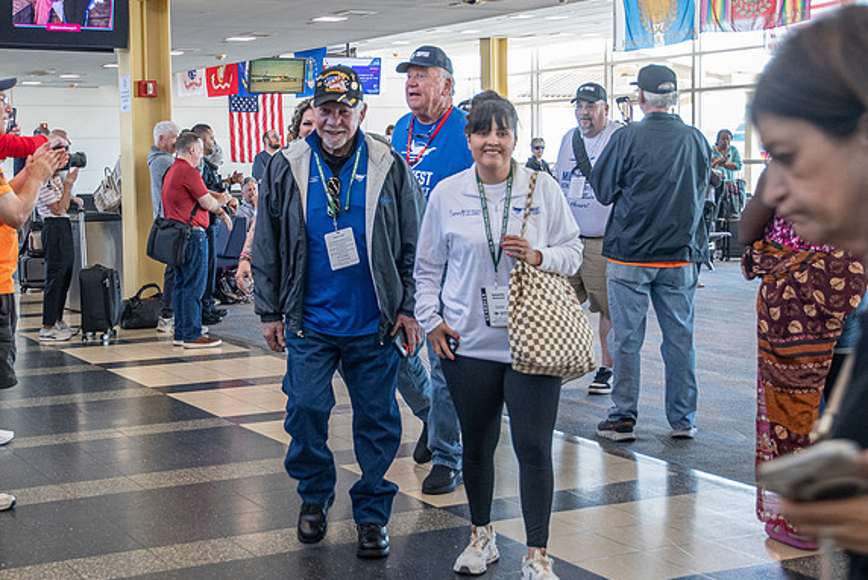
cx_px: 352
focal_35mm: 58
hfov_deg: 34.4
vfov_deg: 23.4
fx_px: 1399
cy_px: 244
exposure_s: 1/125
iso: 800
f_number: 3.2
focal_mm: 27
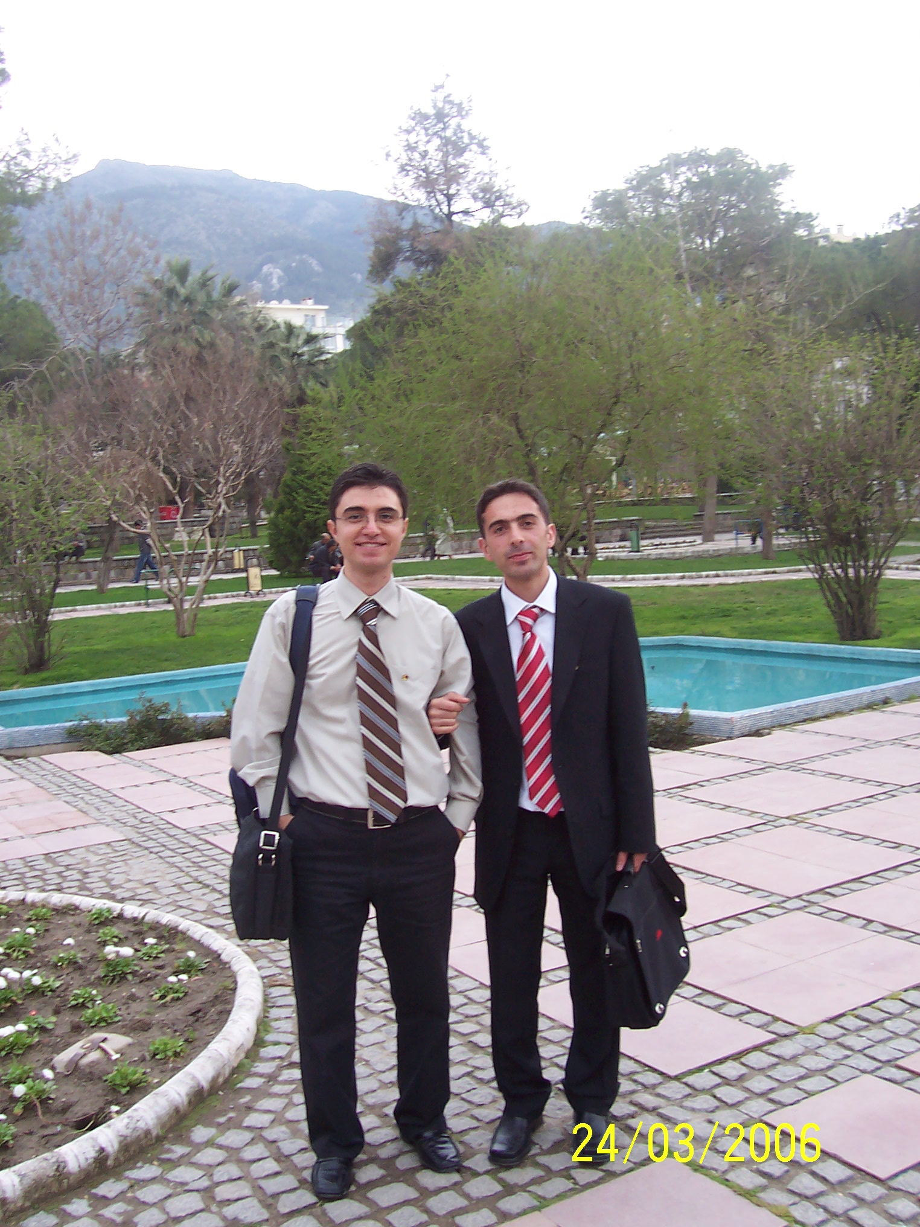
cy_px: 614
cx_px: 460
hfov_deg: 38.7
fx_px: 1311
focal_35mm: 37
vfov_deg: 50.1
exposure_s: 1/60
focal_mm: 5.6
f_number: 2.8
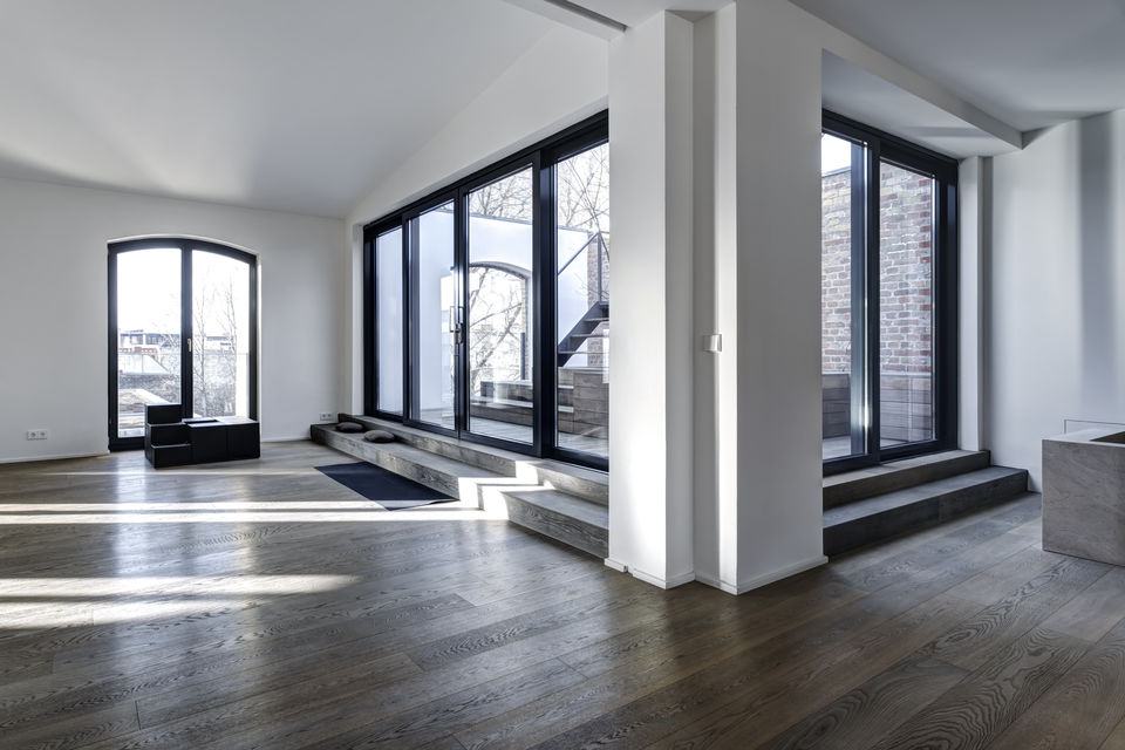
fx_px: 625
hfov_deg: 84.0
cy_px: 375
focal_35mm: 20
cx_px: 562
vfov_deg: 61.9
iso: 125
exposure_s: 1/8
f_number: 14
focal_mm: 20
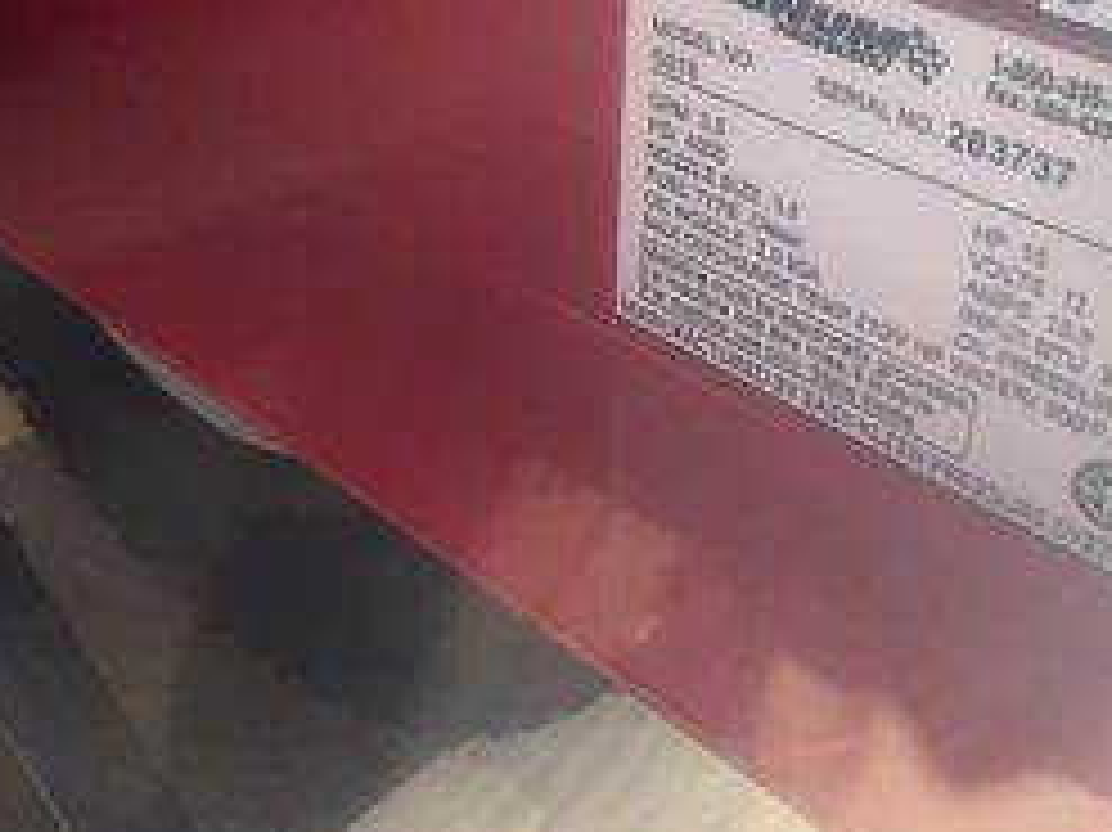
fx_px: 1509
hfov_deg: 40.3
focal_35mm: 47
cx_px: 666
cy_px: 243
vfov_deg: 30.5
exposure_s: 1/196
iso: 25
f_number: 1.8
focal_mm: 3
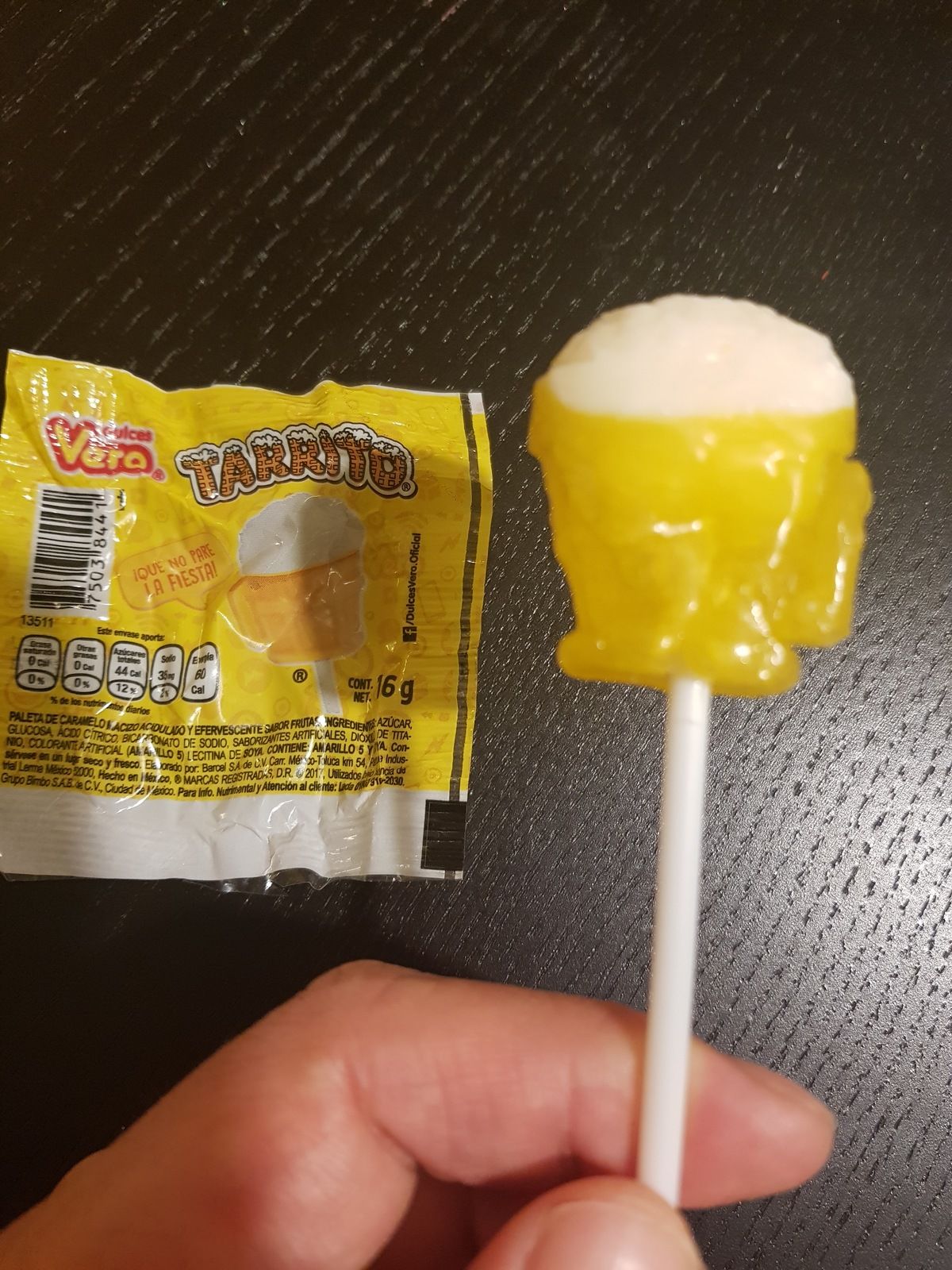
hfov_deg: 53.1
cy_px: 635
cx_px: 476
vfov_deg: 67.3
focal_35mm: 26
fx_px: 953
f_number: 1.7
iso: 250
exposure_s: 1/20
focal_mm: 4.2
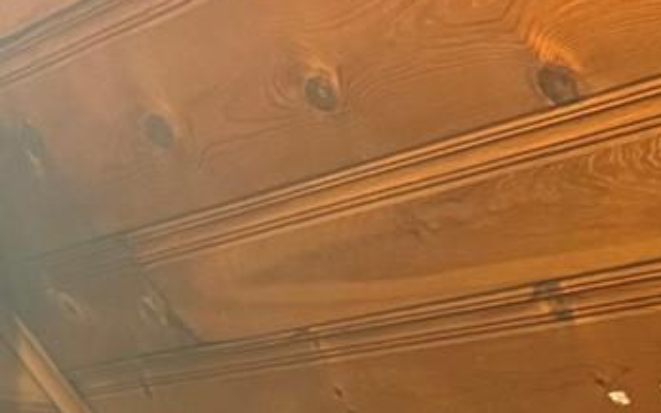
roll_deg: -2.8
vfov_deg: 8.4
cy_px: 797
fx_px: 2703
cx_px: -61
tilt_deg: -3.2
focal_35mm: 150
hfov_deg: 13.7
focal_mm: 6.76
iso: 640
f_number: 1.78
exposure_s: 1/60
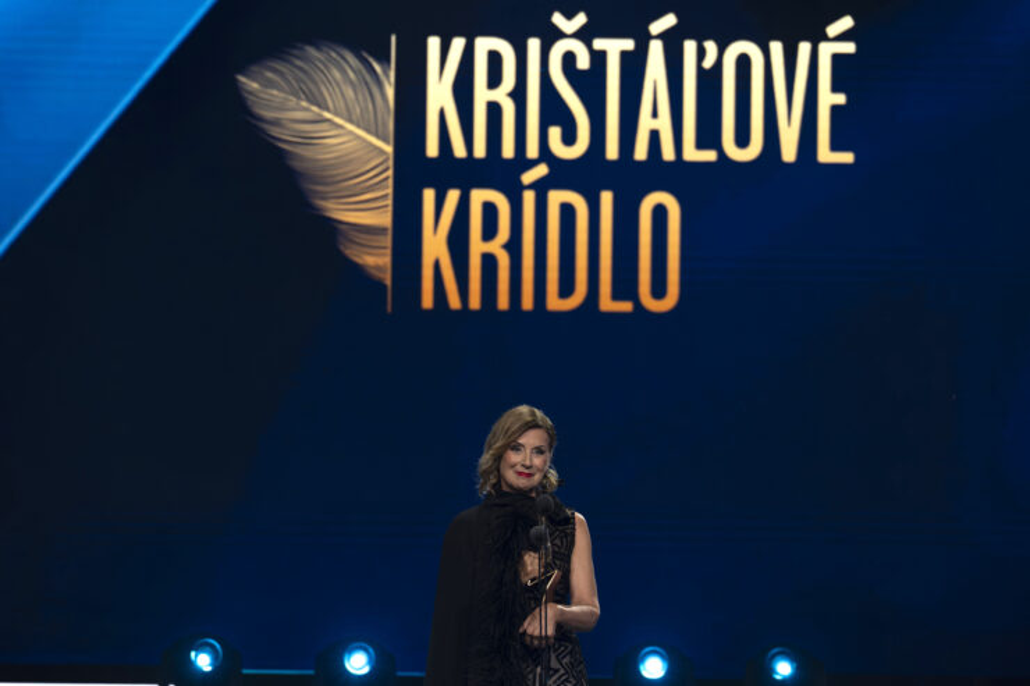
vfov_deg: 6.9
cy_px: 343
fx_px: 5721
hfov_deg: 10.3
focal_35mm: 200
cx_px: 515
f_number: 4
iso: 2000
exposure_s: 1/200
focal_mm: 200
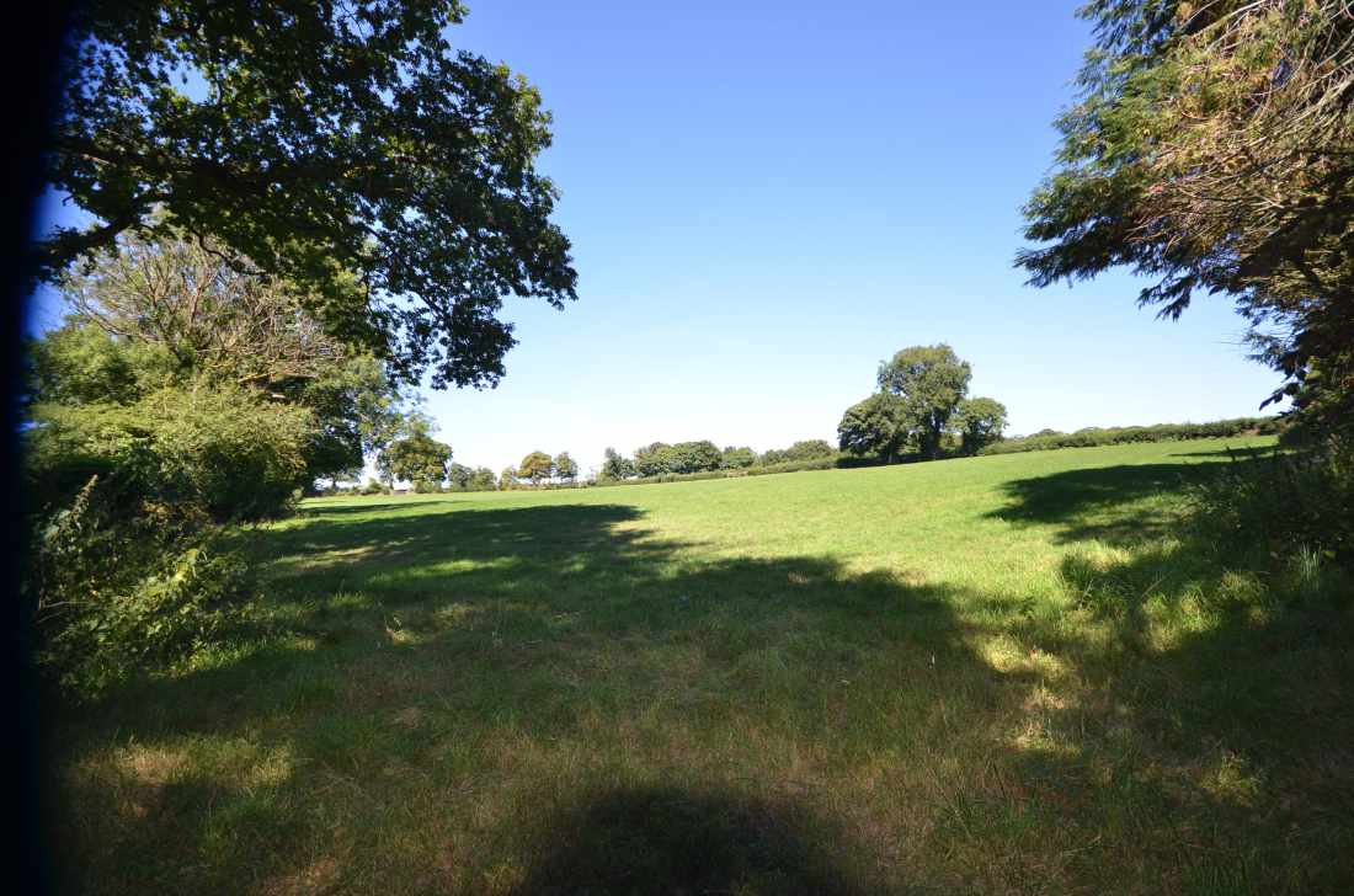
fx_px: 563
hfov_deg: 100.5
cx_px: 677
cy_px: 448
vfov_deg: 77.0
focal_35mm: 15
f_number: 4
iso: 100
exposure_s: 1/250
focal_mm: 10
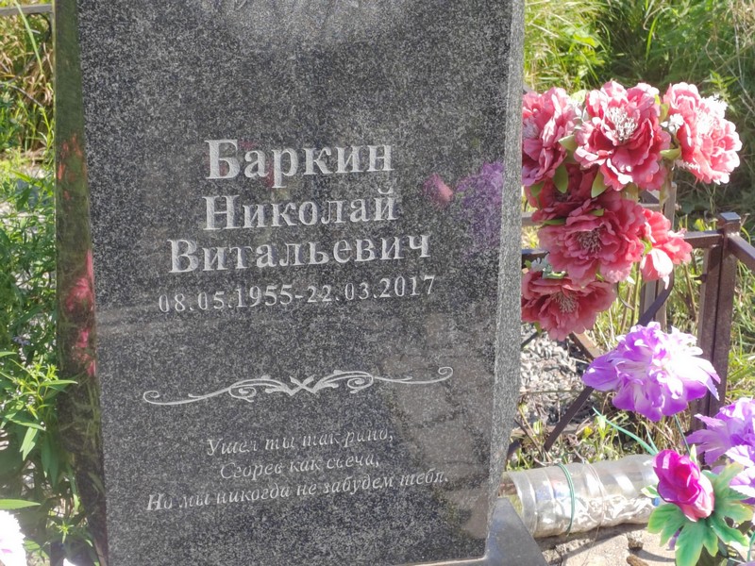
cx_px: 378
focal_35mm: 68
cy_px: 283
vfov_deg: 21.6
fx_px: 1483
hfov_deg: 28.6
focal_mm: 5.52
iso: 100
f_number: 1.9
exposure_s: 1/450
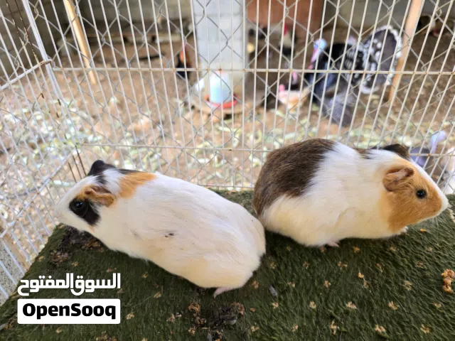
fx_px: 302
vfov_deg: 58.9
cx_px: 228
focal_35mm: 23
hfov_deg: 73.9
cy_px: 170
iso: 400
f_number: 1.7
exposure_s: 1/101
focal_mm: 6.3
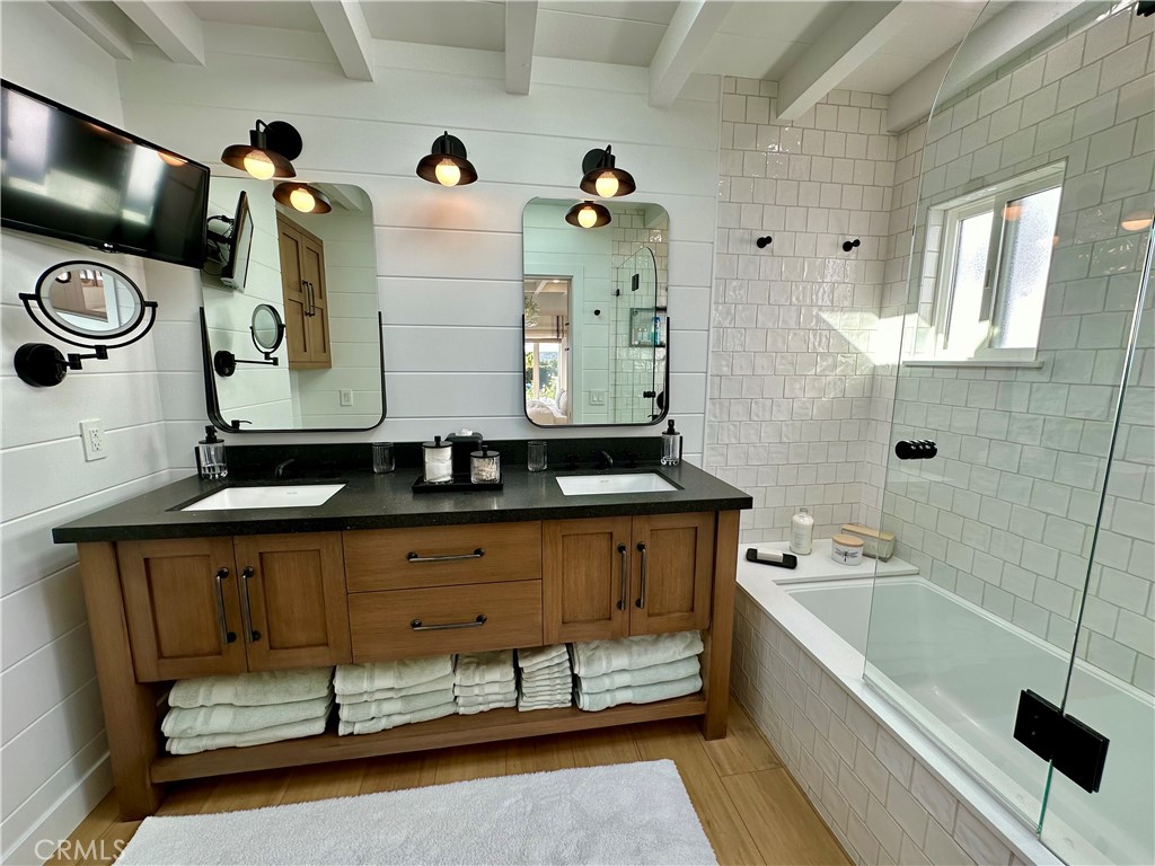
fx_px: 467
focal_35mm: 14
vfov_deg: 85.7
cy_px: 433
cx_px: 578
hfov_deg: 102.1
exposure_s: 1/201
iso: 40
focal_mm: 2.22
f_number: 2.2
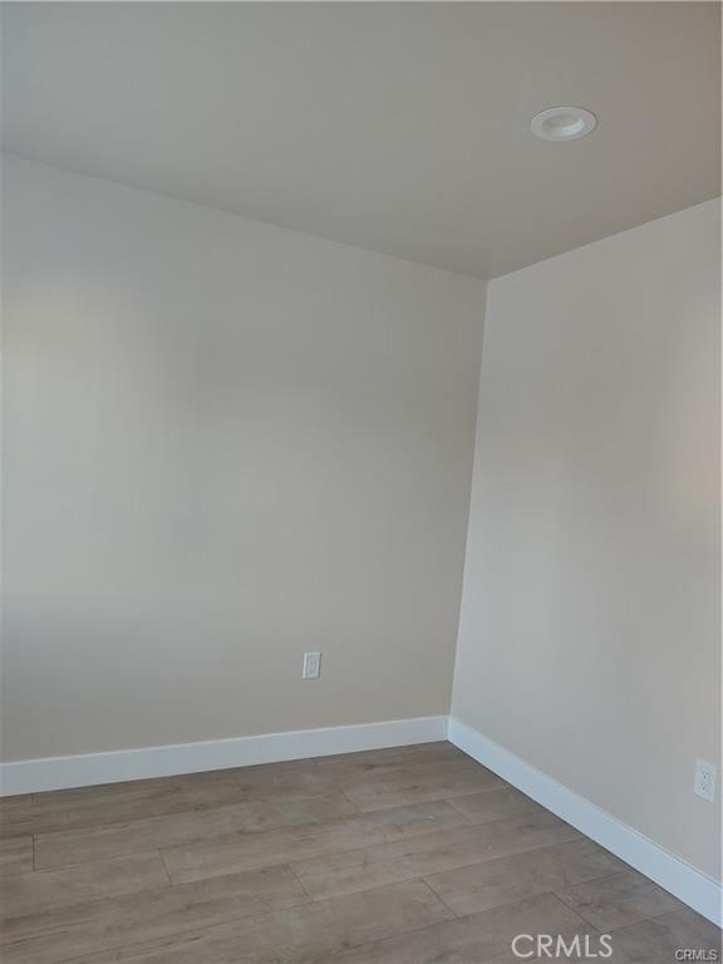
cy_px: 482
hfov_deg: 56.8
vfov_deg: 71.6
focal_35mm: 24
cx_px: 362
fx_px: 668
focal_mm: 5.56
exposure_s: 1/50
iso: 1441
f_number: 1.8
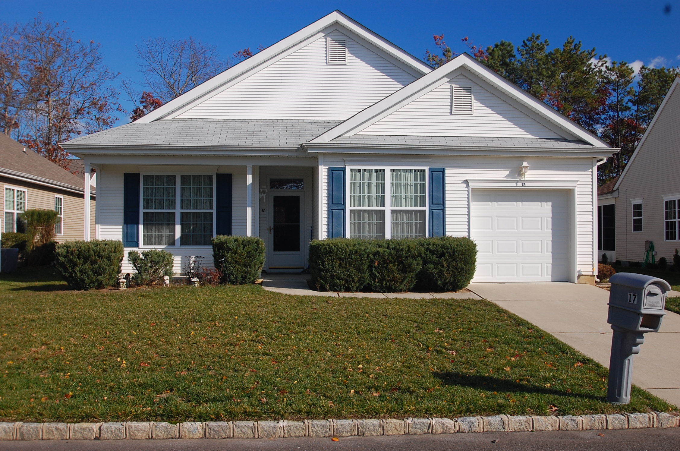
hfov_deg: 57.3
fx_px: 622
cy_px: 226
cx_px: 340
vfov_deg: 39.8
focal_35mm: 33
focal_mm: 22
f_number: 8
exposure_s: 1/250
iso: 200
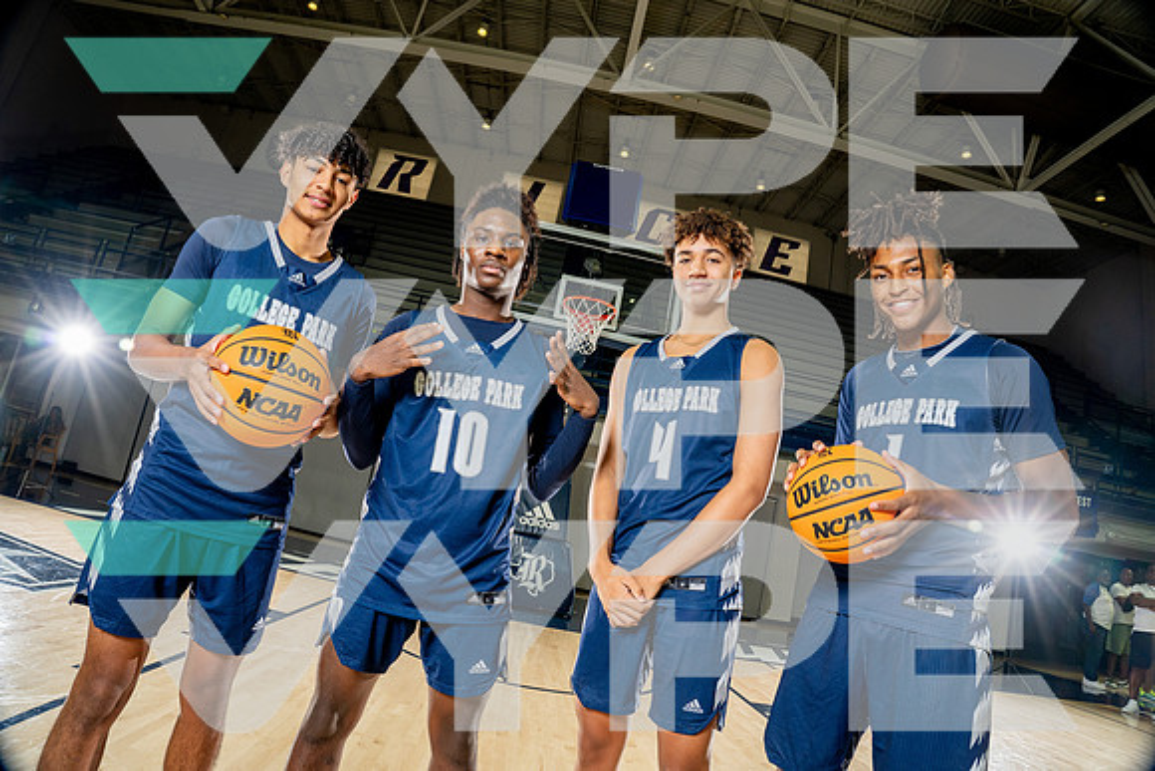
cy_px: 386
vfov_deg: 62.0
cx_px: 578
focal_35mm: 20
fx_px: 642
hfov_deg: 84.0
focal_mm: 20
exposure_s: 1/250
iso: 640
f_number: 7.1
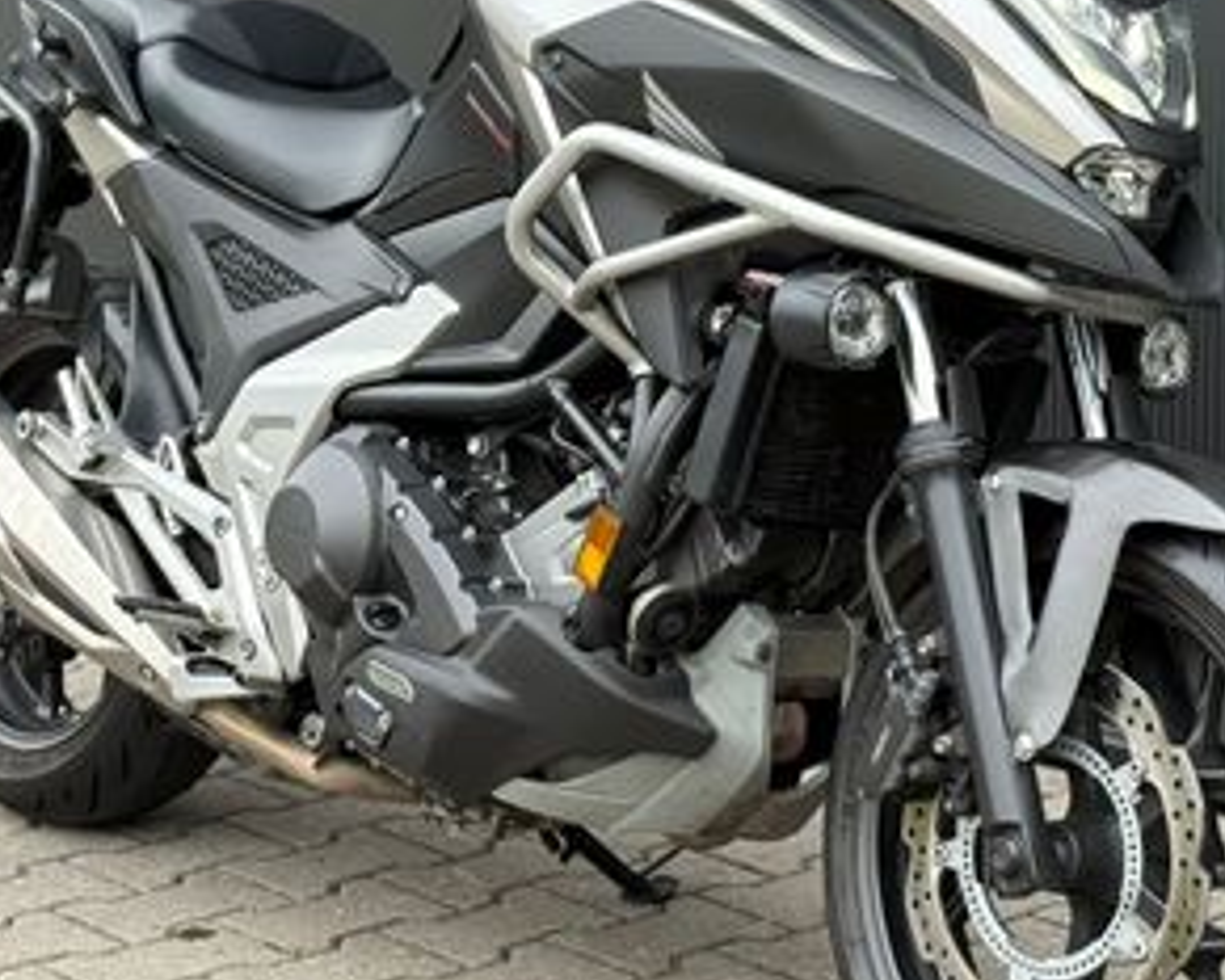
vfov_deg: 14.9
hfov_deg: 18.6
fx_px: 3736
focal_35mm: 103
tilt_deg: -7.4
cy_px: 269
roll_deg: +0.1
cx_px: 627
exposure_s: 1/469
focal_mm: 6.76
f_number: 1.78
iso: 100
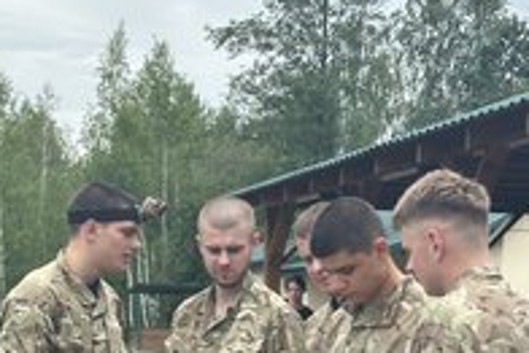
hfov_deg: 19.9
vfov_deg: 13.4
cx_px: 165
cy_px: 283
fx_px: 1500
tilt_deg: +1.4
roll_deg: -1.0
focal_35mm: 102
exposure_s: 1/1258
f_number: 1.78
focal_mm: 6.86
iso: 64
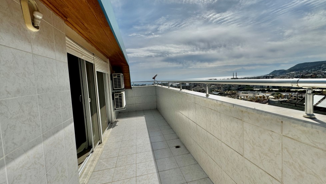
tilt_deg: -3.8
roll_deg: +3.7
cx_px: 170
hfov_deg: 99.3
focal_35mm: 16
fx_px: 138
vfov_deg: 67.1
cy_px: 88
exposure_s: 1/7299
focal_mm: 2.22
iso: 40
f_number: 2.2
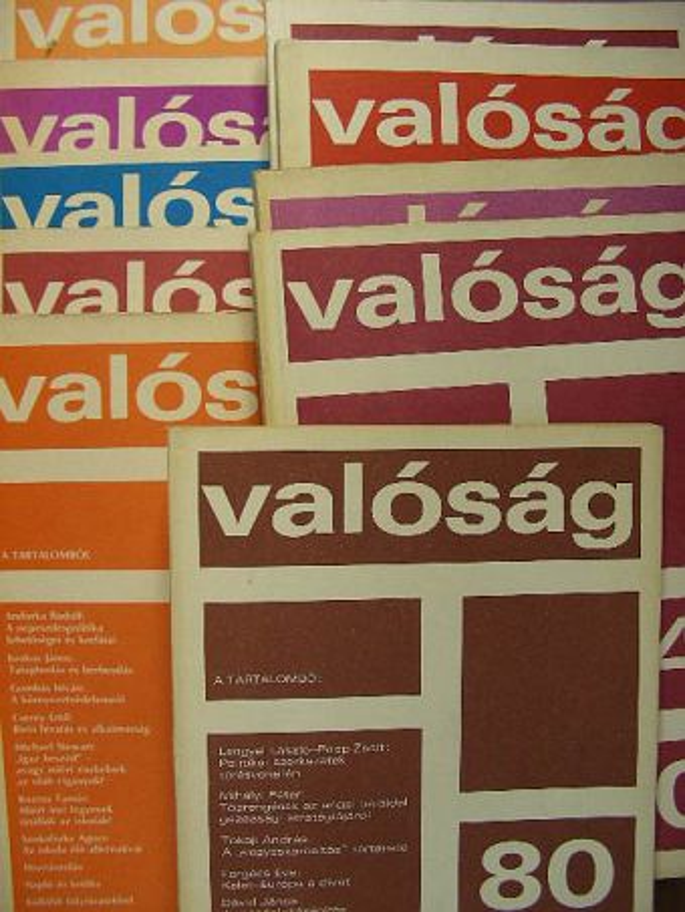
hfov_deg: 37.7
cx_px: 342
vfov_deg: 49.0
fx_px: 1002
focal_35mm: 38
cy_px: 456
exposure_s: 1/30
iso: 80
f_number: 3.5
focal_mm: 6.3
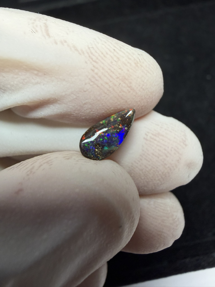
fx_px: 215
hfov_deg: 53.1
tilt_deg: -64.2
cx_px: 108
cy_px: 144
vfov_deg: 67.3
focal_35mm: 26
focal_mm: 2.22
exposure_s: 1/100
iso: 100
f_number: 2.2
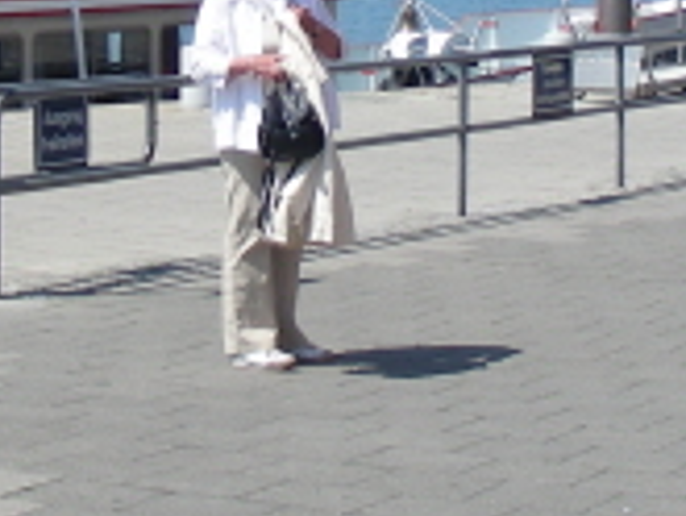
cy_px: -137
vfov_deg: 9.9
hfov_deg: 13.4
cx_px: 279
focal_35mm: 147
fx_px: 2915
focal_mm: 6.3
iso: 50
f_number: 4
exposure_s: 1/484
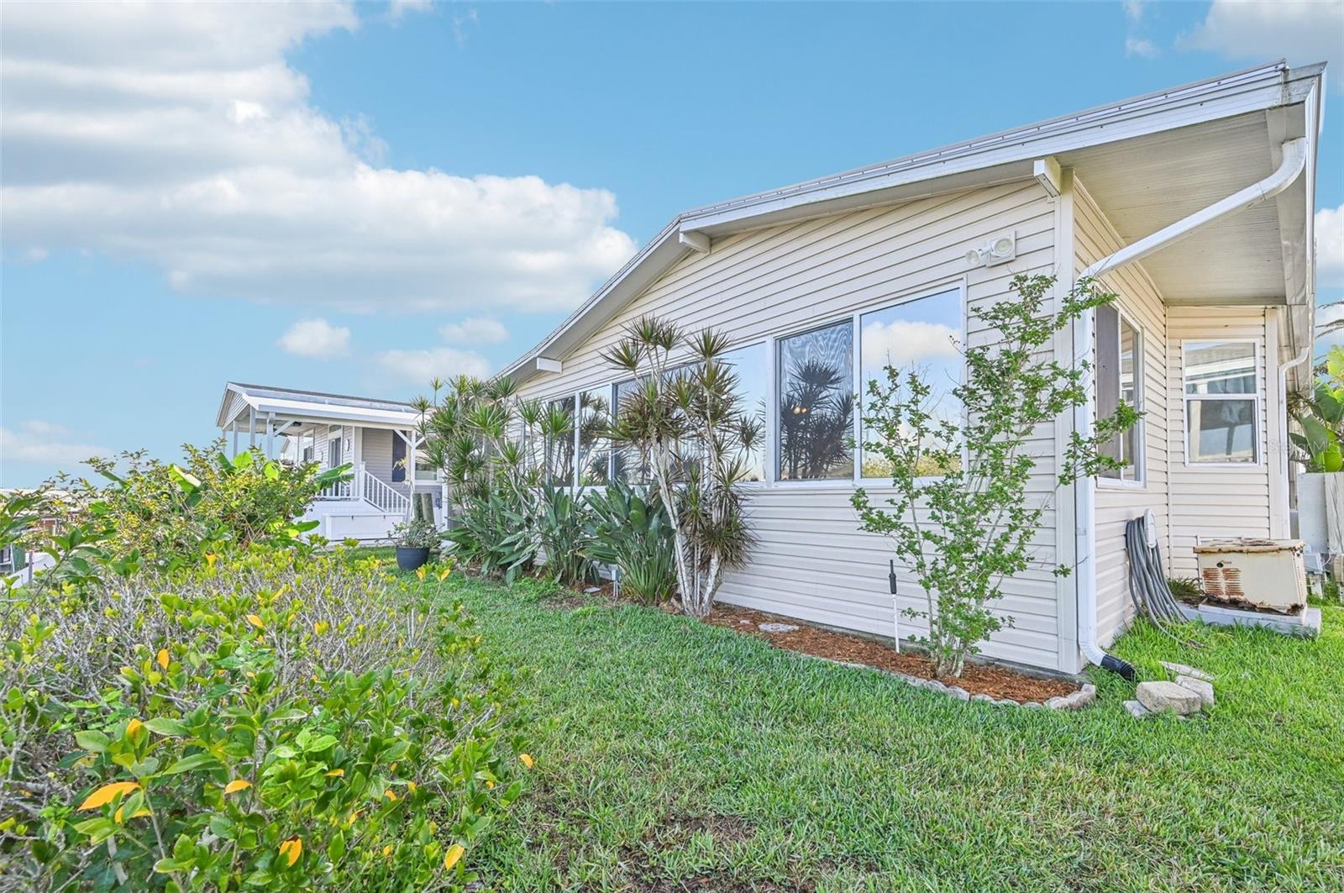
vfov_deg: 81.1
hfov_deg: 104.3
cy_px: 446
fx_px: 522
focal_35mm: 14
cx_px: 672
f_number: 8
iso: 400
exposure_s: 1/320
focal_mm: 14
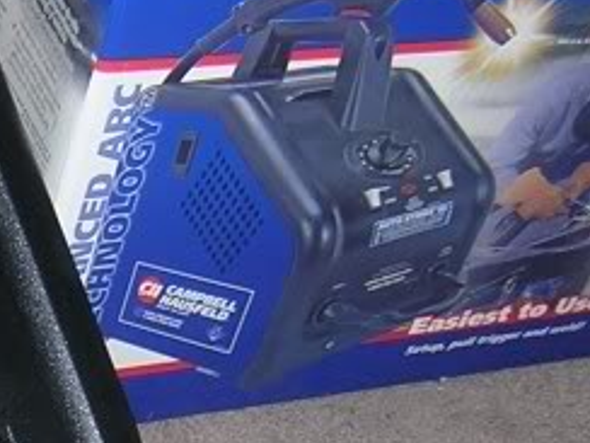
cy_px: 460
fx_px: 2011
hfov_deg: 16.5
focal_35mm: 118
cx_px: 89
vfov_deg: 12.4
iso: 100
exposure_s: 1/60.1
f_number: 2.6
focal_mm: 4.7
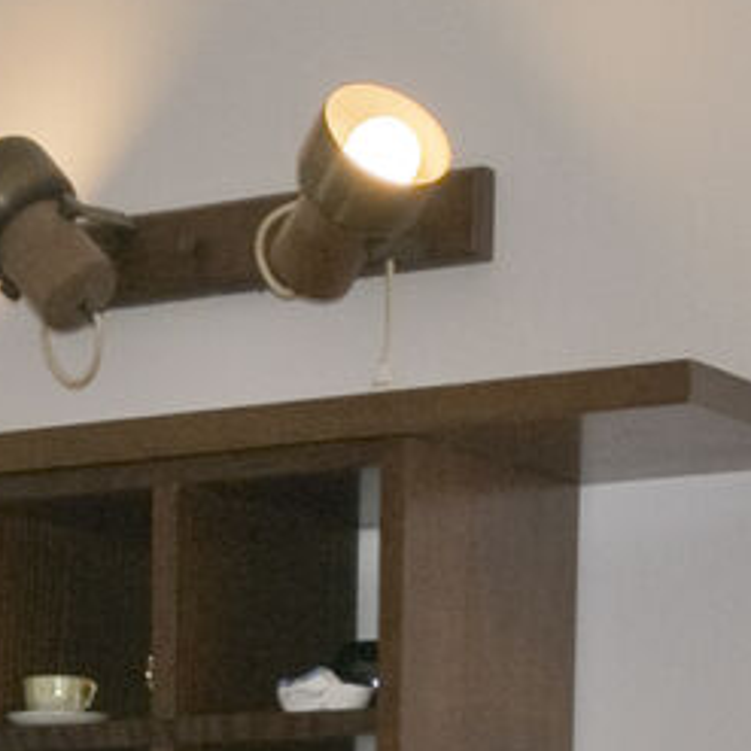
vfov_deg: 10.2
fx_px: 3898
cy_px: 1482
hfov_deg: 10.8
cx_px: -192
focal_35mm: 159
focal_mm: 11
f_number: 6.3
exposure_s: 1/160
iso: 100
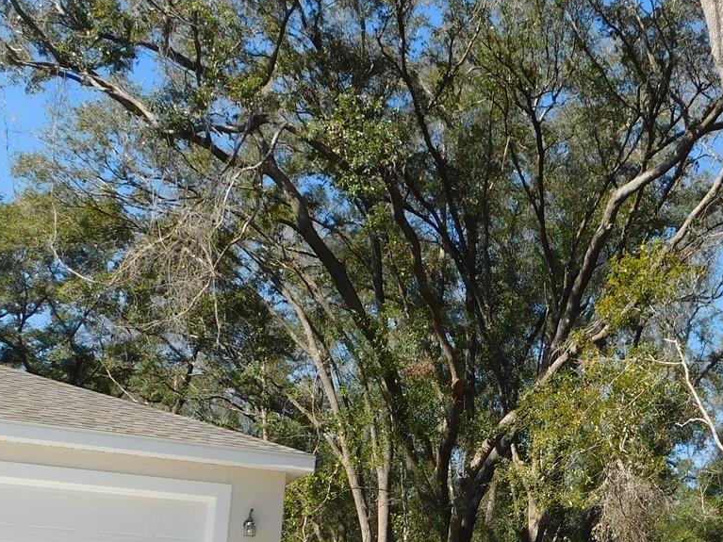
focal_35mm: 48
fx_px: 1002
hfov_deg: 38.7
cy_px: 417
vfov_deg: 29.7
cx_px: 534
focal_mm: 4
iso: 125
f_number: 3
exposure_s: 1/1000
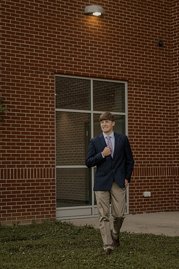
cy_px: 134
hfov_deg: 18.2
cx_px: 90
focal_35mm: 75
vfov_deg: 27.0
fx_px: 559
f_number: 1.4
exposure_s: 1/500
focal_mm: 50
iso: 100
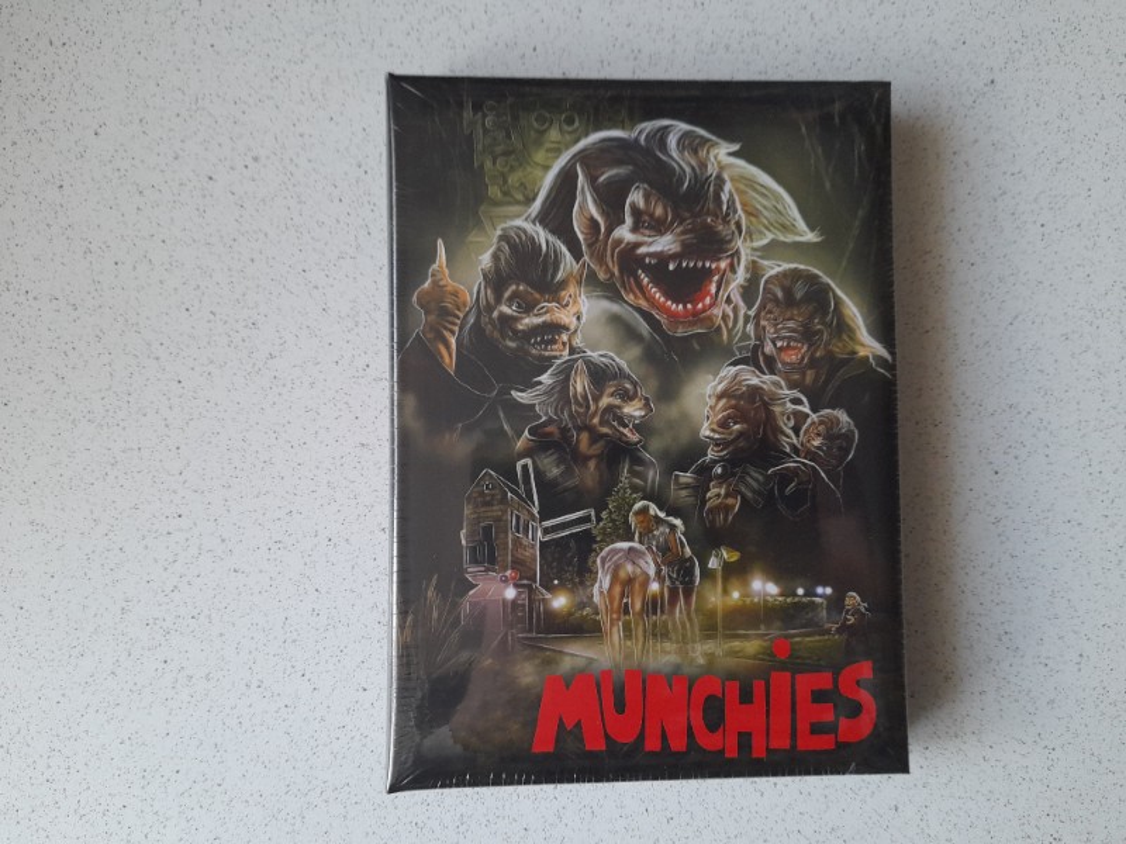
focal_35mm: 25
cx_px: 563
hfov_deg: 69.4
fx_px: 813
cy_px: 422
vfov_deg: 54.9
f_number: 2
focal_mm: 4.6
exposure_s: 1/50
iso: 320
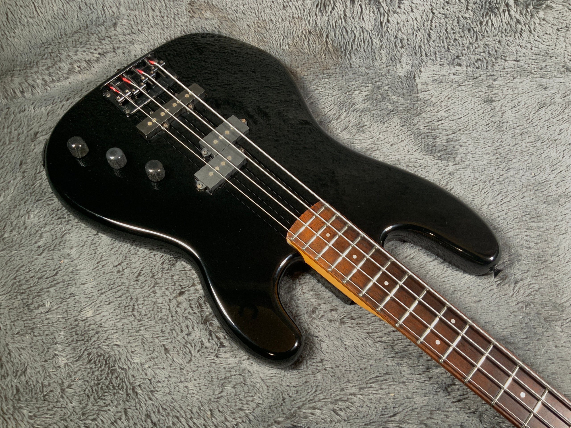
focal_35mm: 29
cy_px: 214
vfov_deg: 48.2
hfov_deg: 61.7
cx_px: 286
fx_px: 478
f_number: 1.8
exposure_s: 1/52
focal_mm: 3
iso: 125
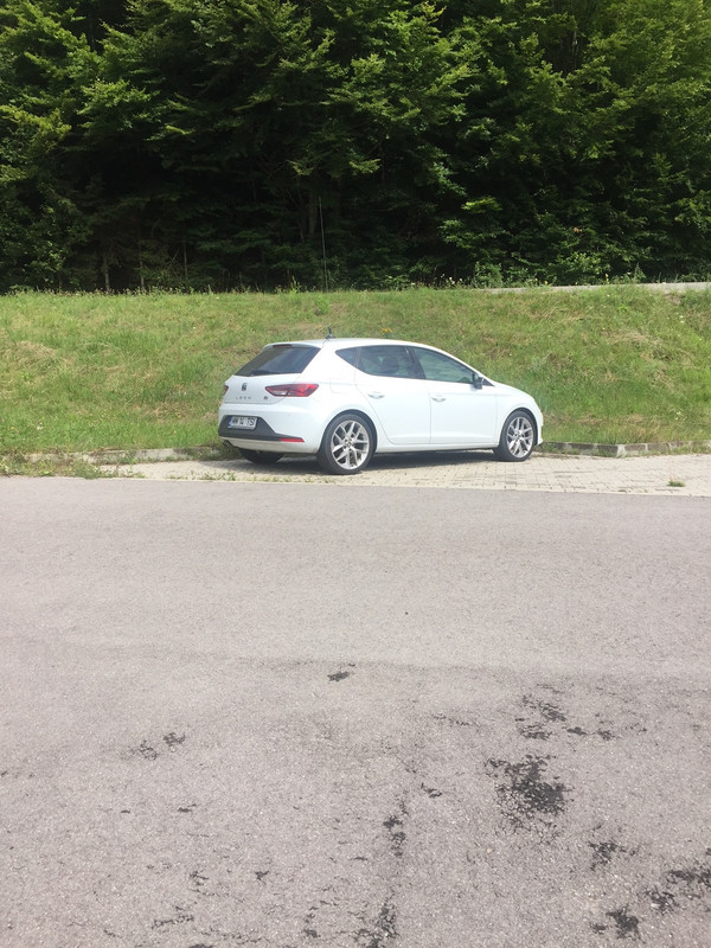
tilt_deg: -8.0
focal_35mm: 29
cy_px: 474
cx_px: 356
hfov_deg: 48.2
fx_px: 794
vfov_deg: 61.7
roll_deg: -0.2
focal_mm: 4.15
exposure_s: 1/1412
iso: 32
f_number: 2.2
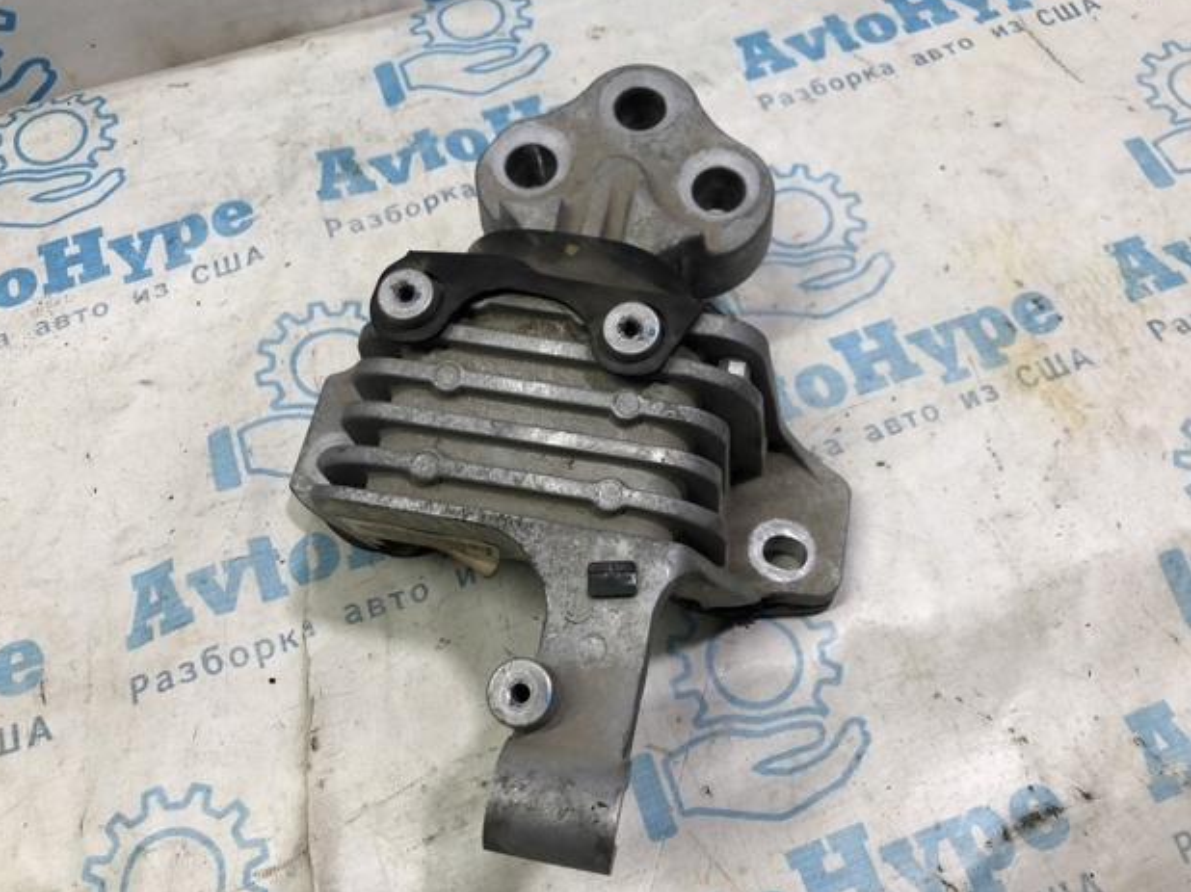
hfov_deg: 61.7
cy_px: 437
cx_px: 607
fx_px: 997
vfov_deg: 48.2
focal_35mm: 29
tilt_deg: -62.6
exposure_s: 1/33
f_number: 1.8
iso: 25
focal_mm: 4
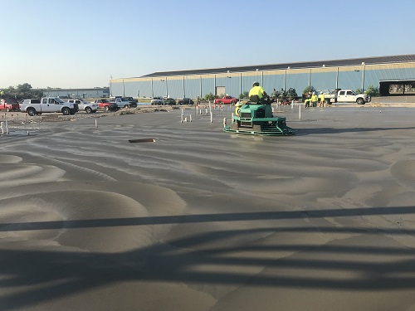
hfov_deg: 63.4
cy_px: 156
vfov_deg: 49.7
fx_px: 336
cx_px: 208
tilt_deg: -9.8
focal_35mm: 28
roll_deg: +0.6
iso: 20
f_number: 1.8
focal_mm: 3.99
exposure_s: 1/1408
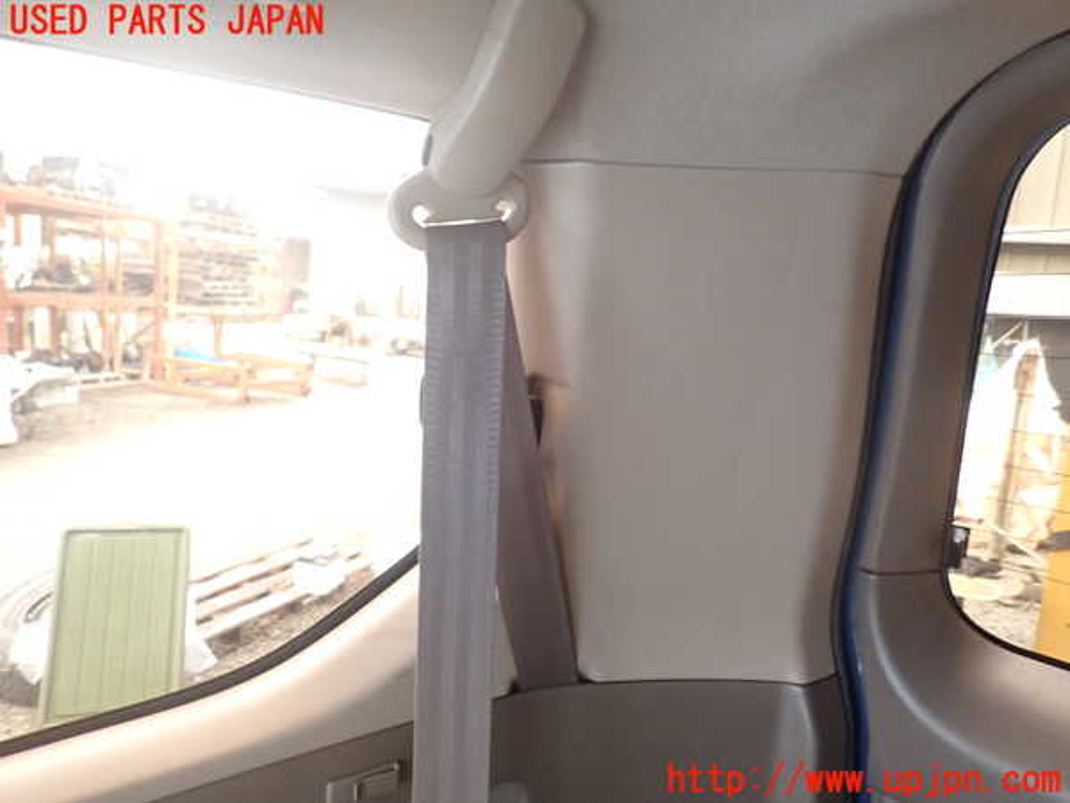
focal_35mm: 25
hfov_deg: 69.4
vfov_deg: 54.9
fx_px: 773
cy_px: 402
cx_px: 535
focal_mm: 4.5
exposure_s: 1/30
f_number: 2
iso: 640
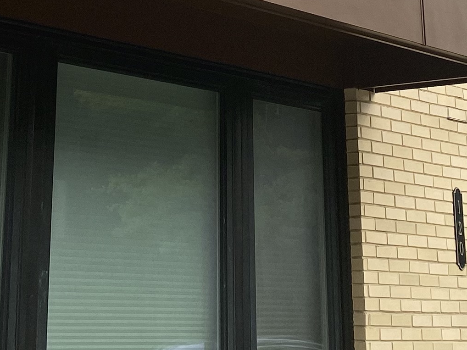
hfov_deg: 19.0
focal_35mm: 103
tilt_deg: +19.2
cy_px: -151
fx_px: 1389
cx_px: 155
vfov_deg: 13.6
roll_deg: -0.5
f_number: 1.8
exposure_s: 1/1082
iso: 32
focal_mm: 4.25
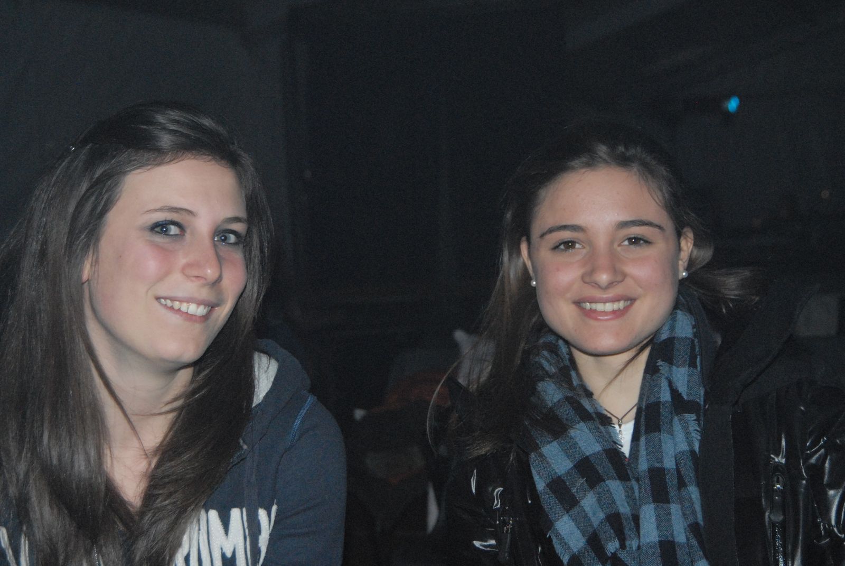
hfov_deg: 29.8
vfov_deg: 20.2
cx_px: 422
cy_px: 283
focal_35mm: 68
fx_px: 1586
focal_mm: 45
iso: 1600
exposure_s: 1/60
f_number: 5.6
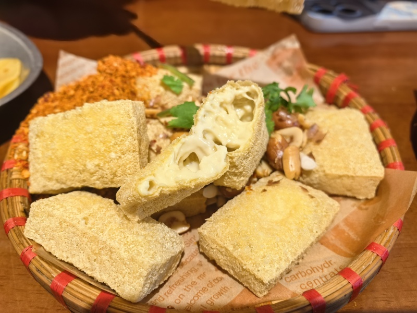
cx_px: 208
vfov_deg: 51.4
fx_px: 325
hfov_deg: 65.3
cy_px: 156
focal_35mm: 27
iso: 800
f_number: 2.8
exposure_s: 1/498
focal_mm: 8.5
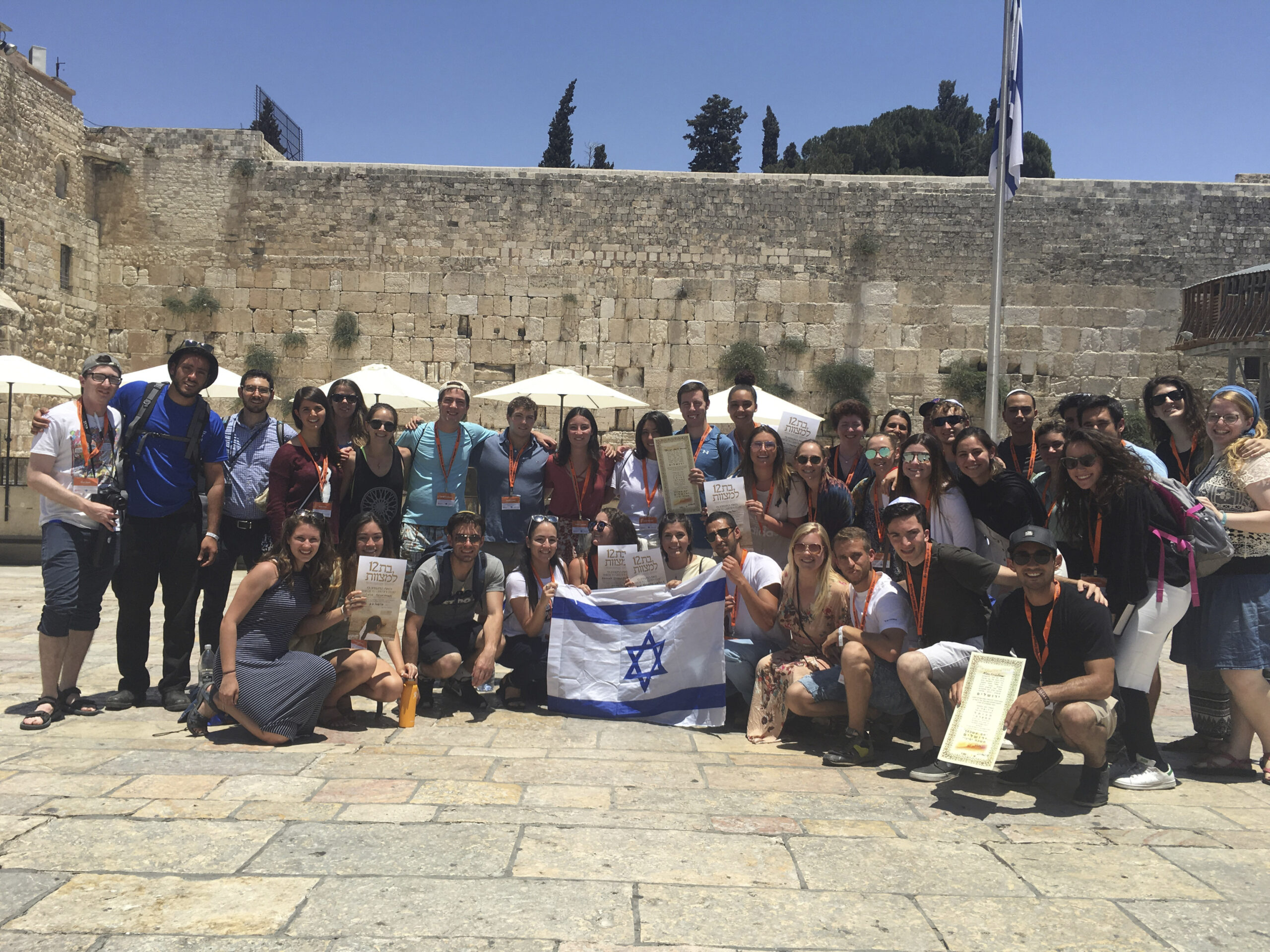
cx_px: 635
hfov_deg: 61.7
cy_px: 476
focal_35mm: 29
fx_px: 1064
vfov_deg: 48.2
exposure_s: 1/2137
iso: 25
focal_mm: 4.15
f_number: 2.2
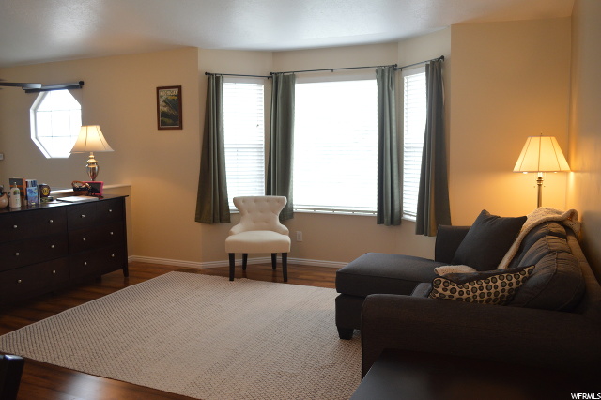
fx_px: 501
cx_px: 300
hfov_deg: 62.0
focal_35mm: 30
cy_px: 200
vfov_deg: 43.6
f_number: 3.8
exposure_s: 1/60
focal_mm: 20
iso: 720
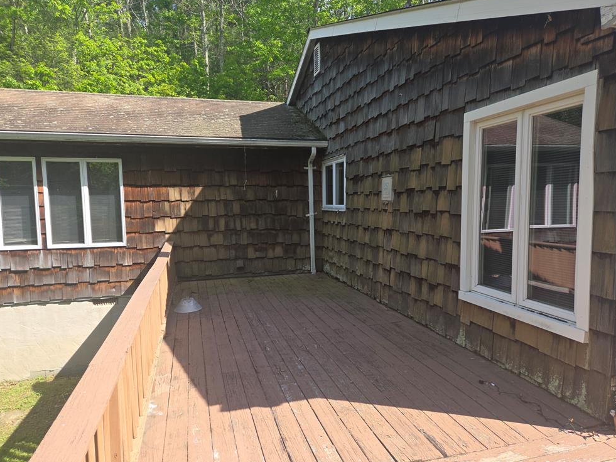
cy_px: 235
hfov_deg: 71.6
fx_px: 427
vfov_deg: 56.8
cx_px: 308
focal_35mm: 24
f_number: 1.8
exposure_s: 1/553
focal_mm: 5.4
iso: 25
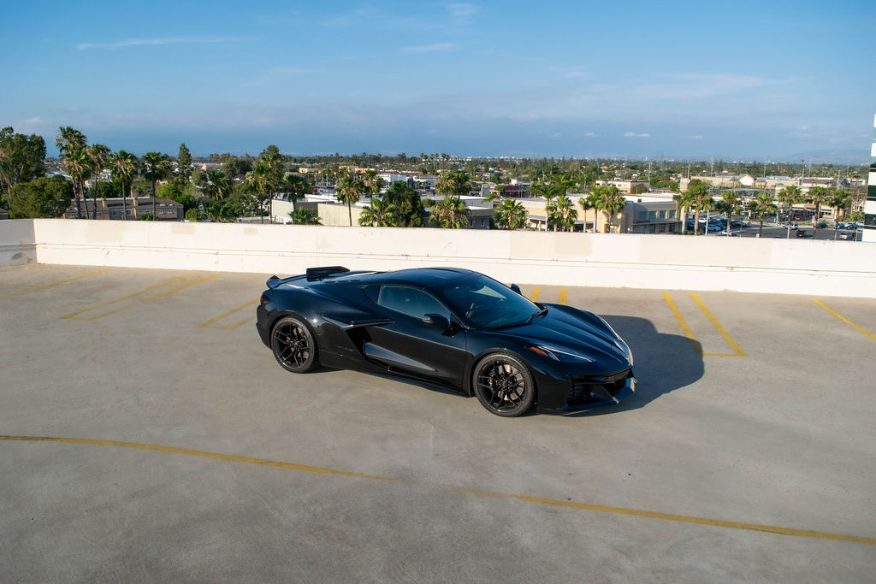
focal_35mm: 27
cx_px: 438
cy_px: 292
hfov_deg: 67.4
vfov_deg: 47.9
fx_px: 657
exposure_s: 1/1600
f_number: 7.1
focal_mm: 18
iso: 400
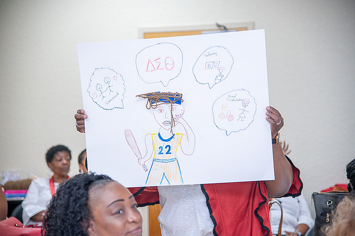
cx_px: 178
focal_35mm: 92
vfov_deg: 14.8
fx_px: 907
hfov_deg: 22.2
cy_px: 118
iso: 800
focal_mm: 92
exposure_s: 1/200
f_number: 4
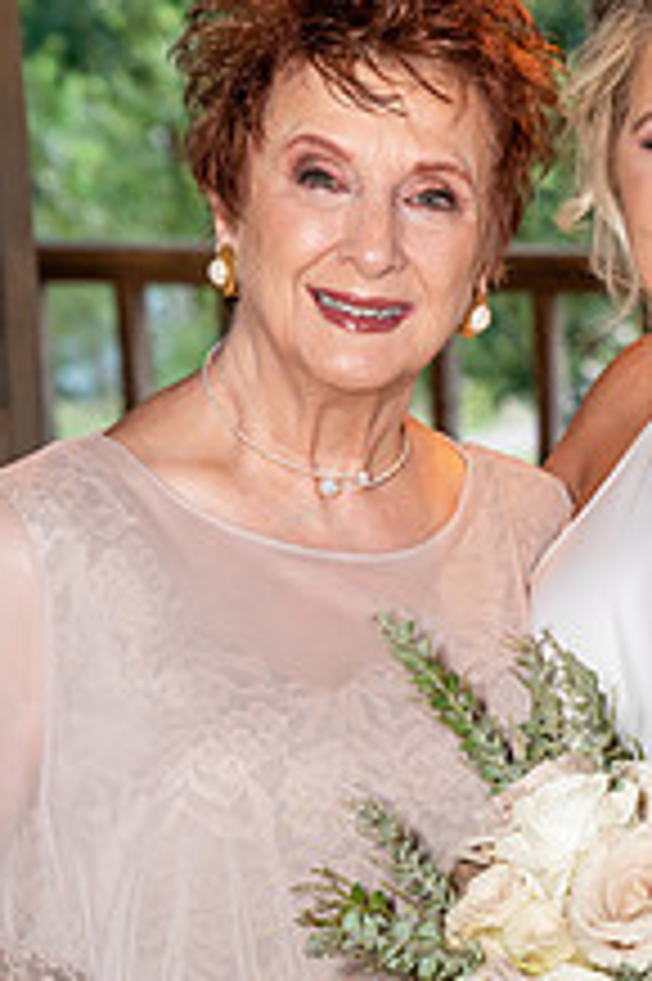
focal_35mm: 120
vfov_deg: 17.0
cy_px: 698
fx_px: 3265
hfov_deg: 11.3
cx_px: 652
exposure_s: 1/125
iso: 1600
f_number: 4.5
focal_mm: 58
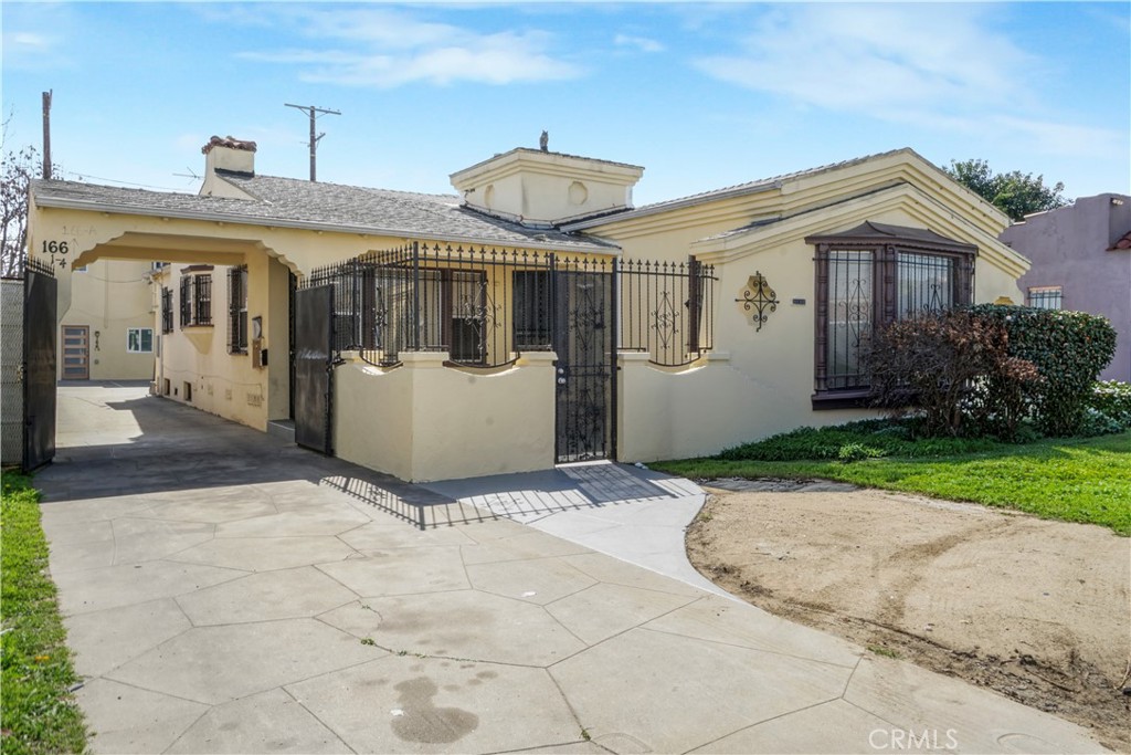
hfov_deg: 67.4
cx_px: 566
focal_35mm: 27
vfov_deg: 47.9
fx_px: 848
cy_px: 378
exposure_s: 1/25
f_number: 22
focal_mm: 18
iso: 250
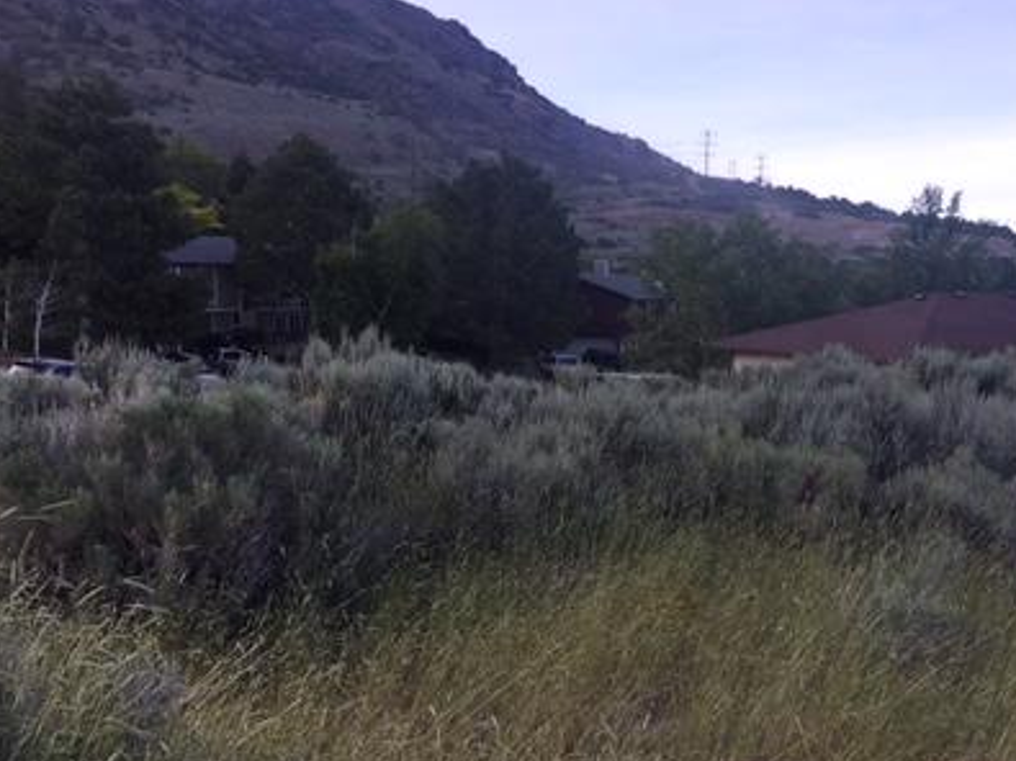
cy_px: 527
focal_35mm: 47
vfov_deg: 30.6
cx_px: 597
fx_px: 1379
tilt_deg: -9.3
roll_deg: -1.0
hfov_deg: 40.3
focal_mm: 4.15
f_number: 2.2
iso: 25
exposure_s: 1/460
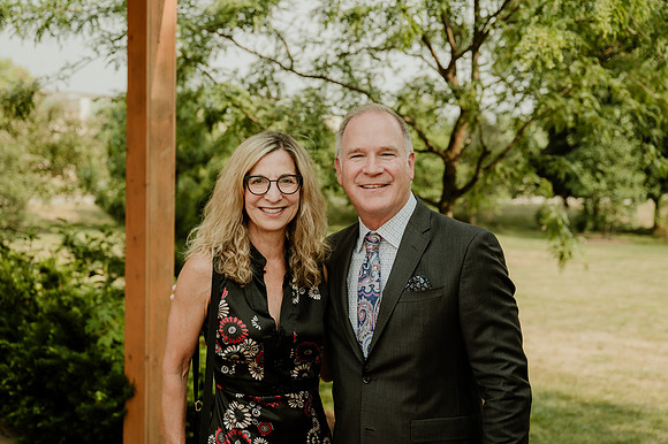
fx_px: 984
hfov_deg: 37.5
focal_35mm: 53
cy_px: 222
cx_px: 333
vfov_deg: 25.5
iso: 100
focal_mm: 50
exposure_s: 1/400
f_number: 3.5
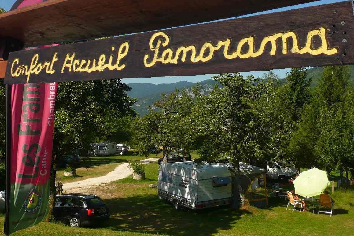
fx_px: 393
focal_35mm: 40
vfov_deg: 33.4
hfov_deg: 48.5
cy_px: 118
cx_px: 177
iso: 100
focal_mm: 6.5
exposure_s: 1/800
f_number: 3.9
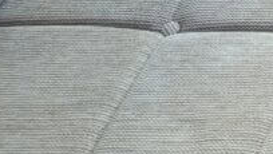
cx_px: 672
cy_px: -55
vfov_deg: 8.4
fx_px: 1028
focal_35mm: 142
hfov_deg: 12.0
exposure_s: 1/114
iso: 40
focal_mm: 5.4
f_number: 1.8
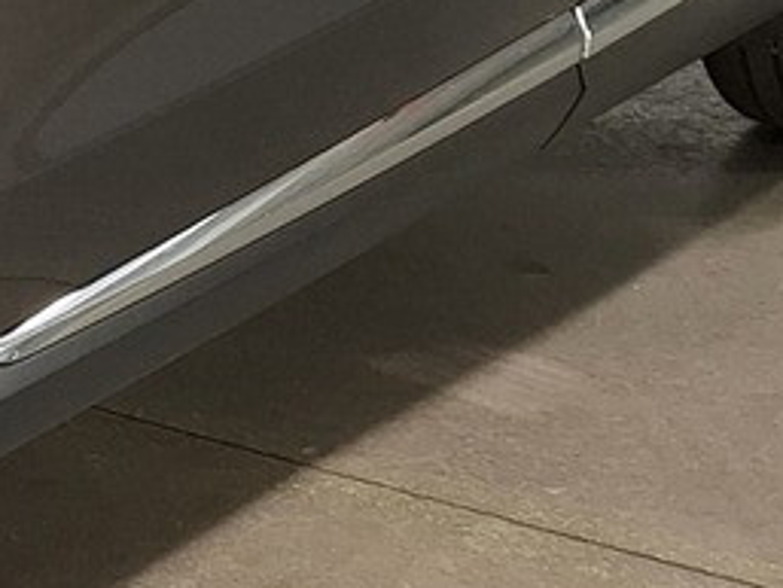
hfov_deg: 12.3
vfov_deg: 11.3
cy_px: -125
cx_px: -1054
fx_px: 2919
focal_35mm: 129
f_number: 1.8
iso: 320
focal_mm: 5.54
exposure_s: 1/100
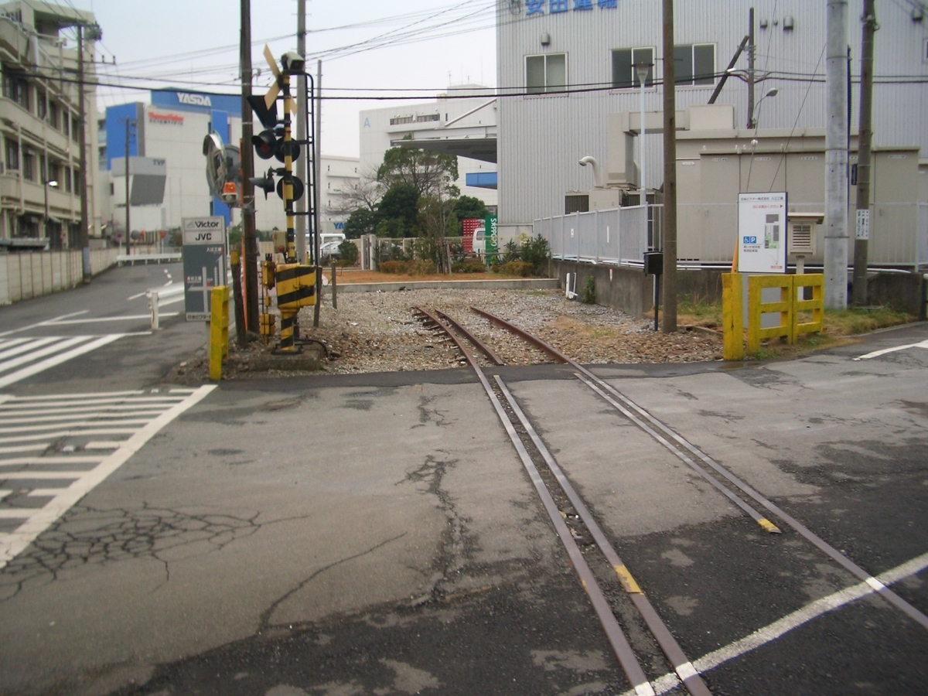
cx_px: 464
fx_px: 938
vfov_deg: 40.7
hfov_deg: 52.6
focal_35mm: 35
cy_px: 348
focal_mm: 5.8
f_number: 2.6
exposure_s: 1/60
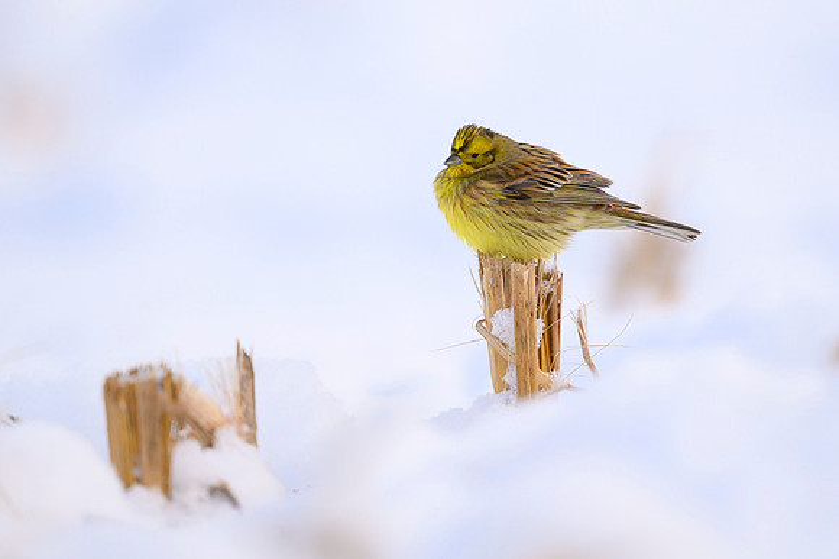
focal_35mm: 749
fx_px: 17442
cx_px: 466
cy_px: 185
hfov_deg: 2.8
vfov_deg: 1.8
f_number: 4
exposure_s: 1/2500
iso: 500
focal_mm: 560
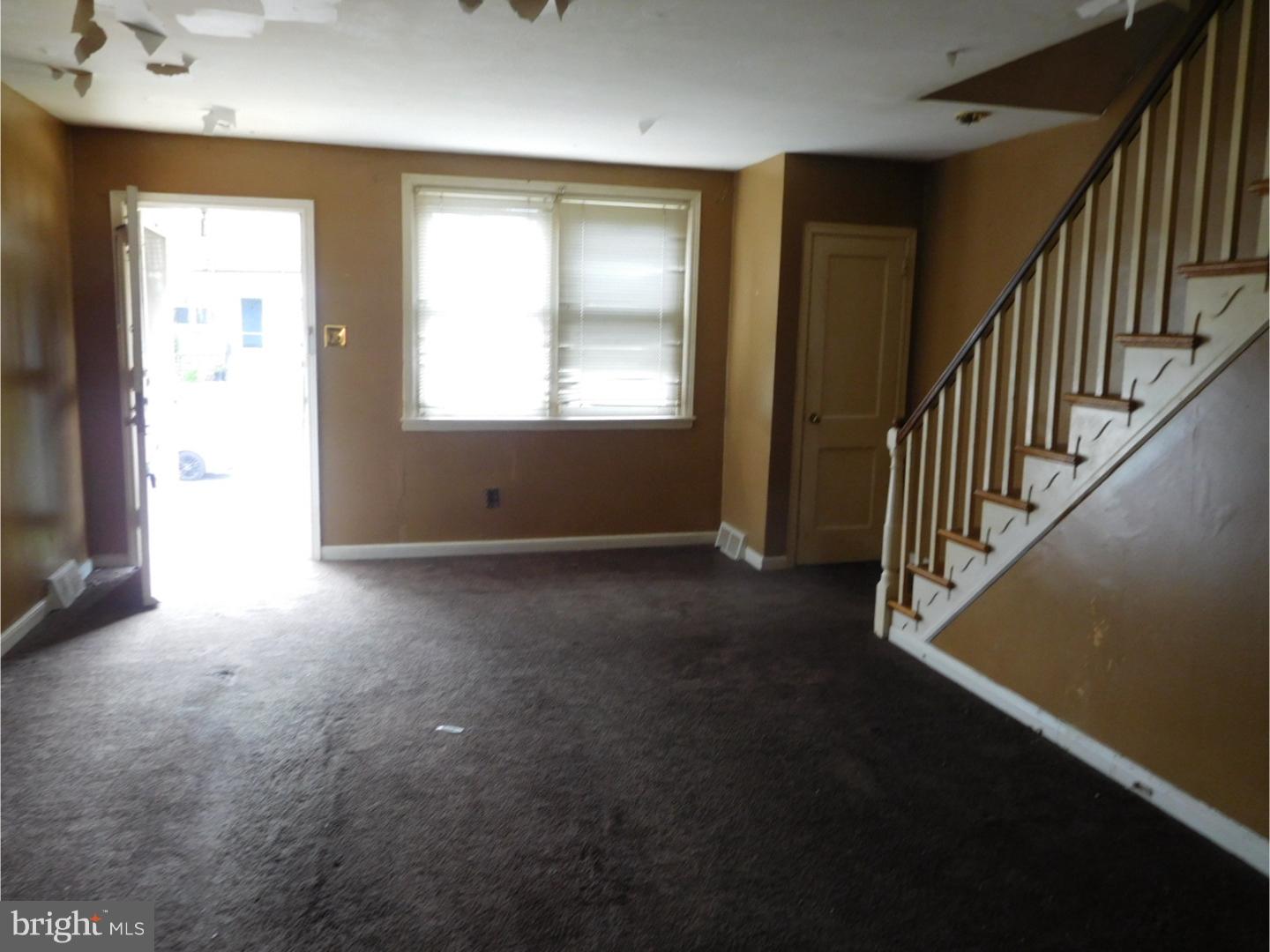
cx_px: 635
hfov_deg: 69.4
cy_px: 476
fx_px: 917
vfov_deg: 54.9
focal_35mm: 25
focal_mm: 4.5
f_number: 3.4
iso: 200
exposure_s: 1/30
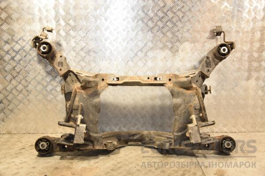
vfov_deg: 29.9
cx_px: 132
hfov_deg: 43.6
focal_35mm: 45
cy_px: 88
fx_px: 331
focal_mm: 30
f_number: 5
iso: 800
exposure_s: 1/160
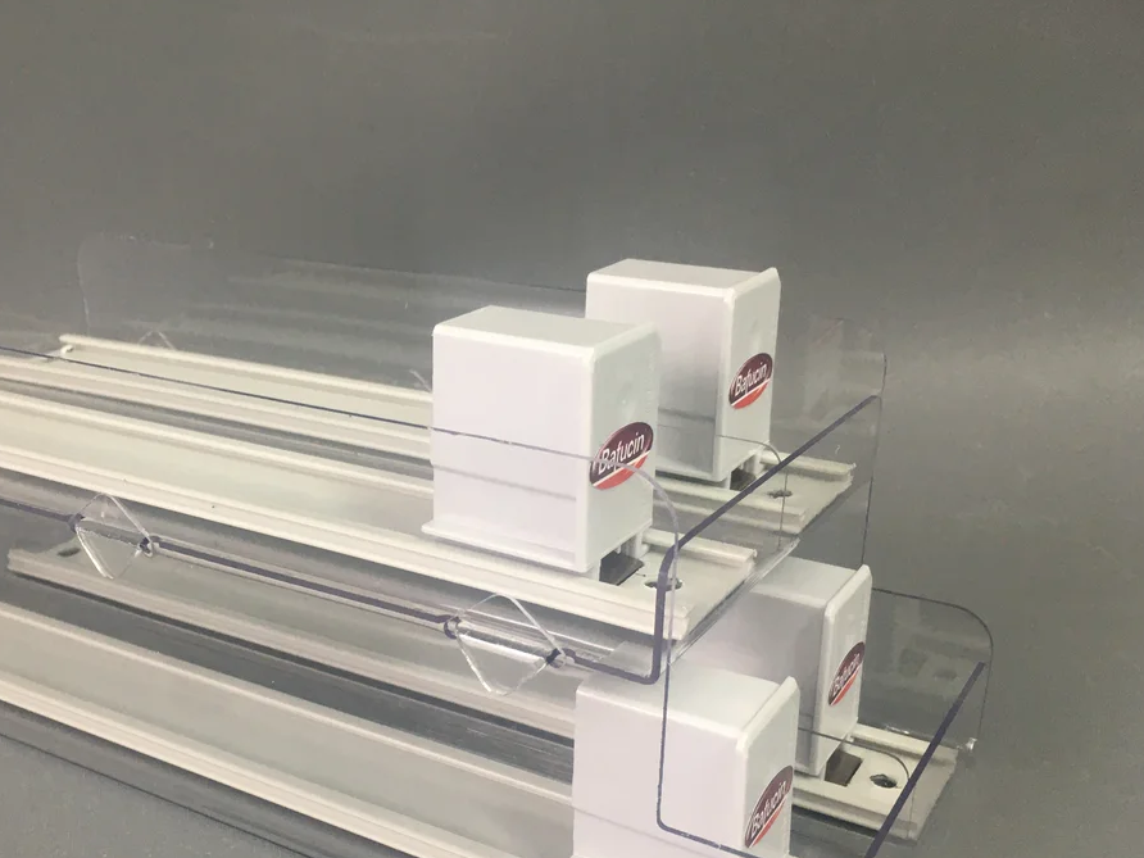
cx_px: 414
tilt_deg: -21.2
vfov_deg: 36.4
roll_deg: +0.4
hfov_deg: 47.3
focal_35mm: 39
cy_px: 571
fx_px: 1289
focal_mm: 4.15
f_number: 2.2
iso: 64
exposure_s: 1/33
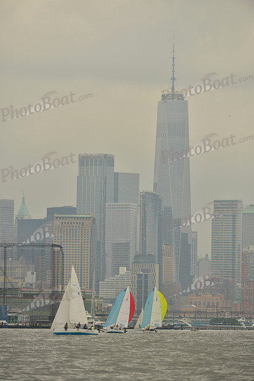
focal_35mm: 280
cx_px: 127
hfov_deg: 4.9
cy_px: 190
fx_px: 2961
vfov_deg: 7.4
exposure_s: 1/1600
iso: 400
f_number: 5
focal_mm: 280
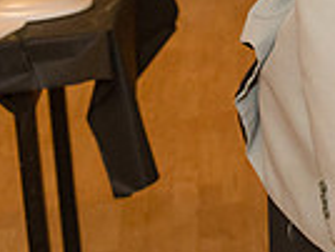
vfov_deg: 9.4
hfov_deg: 11.7
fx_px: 1464
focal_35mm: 151
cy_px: -185
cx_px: 668
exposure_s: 1/400
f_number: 3.5
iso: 2000
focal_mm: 31
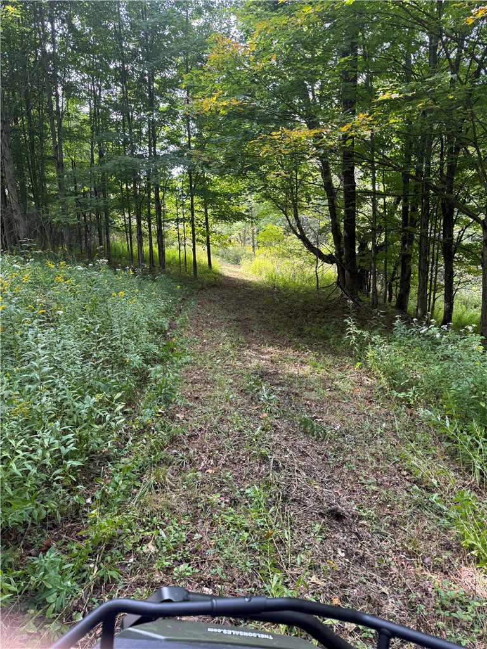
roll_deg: +1.8
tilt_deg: -10.3
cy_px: 324
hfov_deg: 56.8
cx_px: 244
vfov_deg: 71.6
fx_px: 450
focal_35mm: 24
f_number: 1.78
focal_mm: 6.76
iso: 80
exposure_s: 1/121
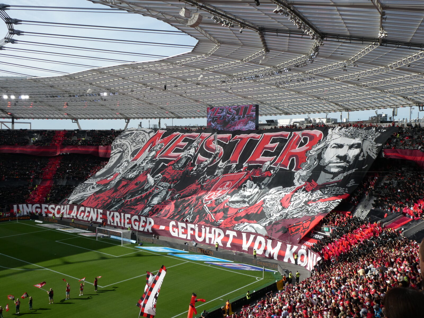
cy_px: 159
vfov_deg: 40.7
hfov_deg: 52.6
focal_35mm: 35
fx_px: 429
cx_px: 212
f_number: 3.7
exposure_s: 1/800
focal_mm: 6.3
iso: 80
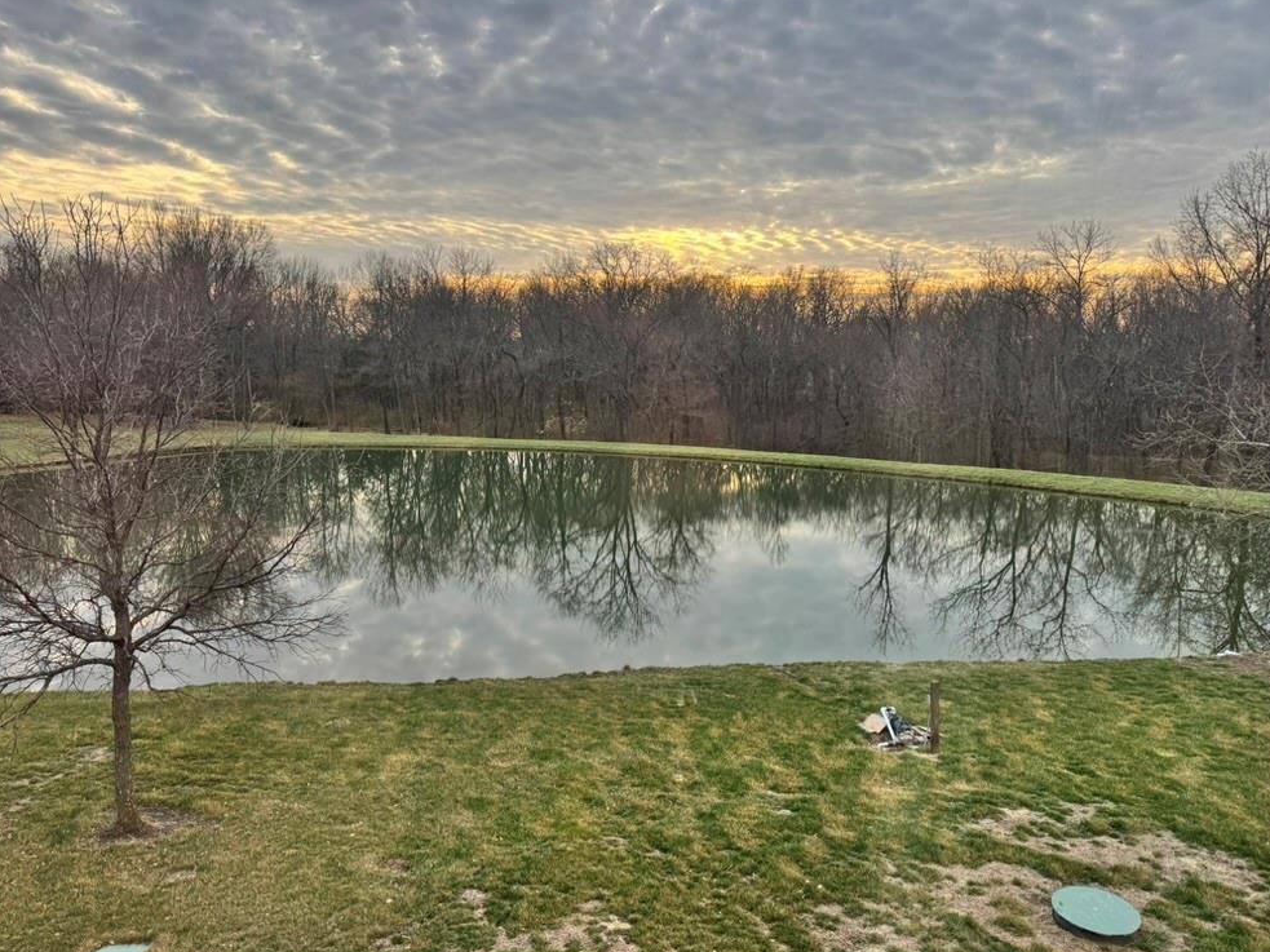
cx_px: 638
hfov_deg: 69.4
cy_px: 469
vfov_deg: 54.9
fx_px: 917
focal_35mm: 25
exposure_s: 1/723
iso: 80
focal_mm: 6.76
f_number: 1.78
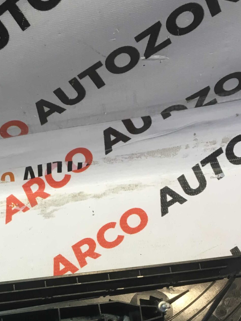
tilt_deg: -63.7
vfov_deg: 31.2
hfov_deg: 24.5
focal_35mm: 59
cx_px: 52
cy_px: 290
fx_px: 547
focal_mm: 4.15
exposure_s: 1/33
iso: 40
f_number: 2.2
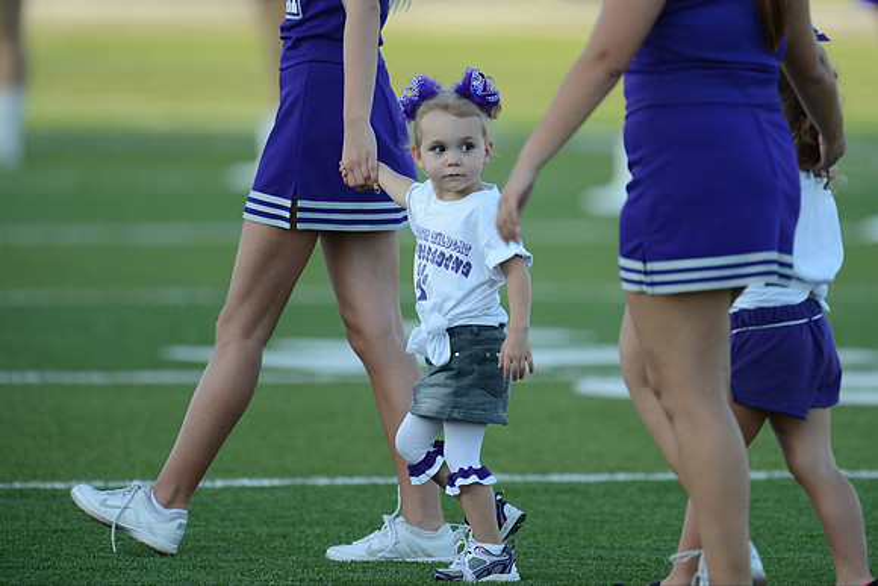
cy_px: 293
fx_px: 13416
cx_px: 439
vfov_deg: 2.5
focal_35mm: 550
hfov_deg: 3.7
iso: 800
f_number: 4
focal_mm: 550
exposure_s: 1/1250
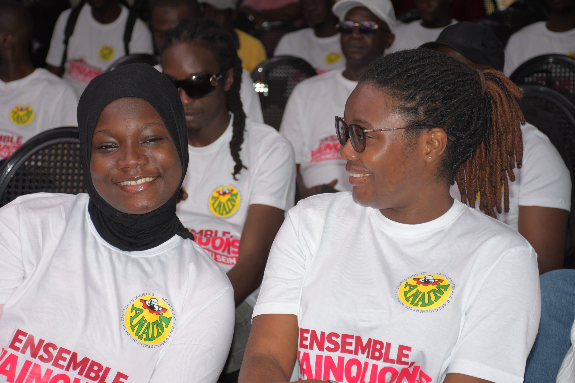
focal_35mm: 90
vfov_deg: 15.2
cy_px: 192
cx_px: 288
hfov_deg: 22.6
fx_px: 1437
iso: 400
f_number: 5
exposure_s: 1/250
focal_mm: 60
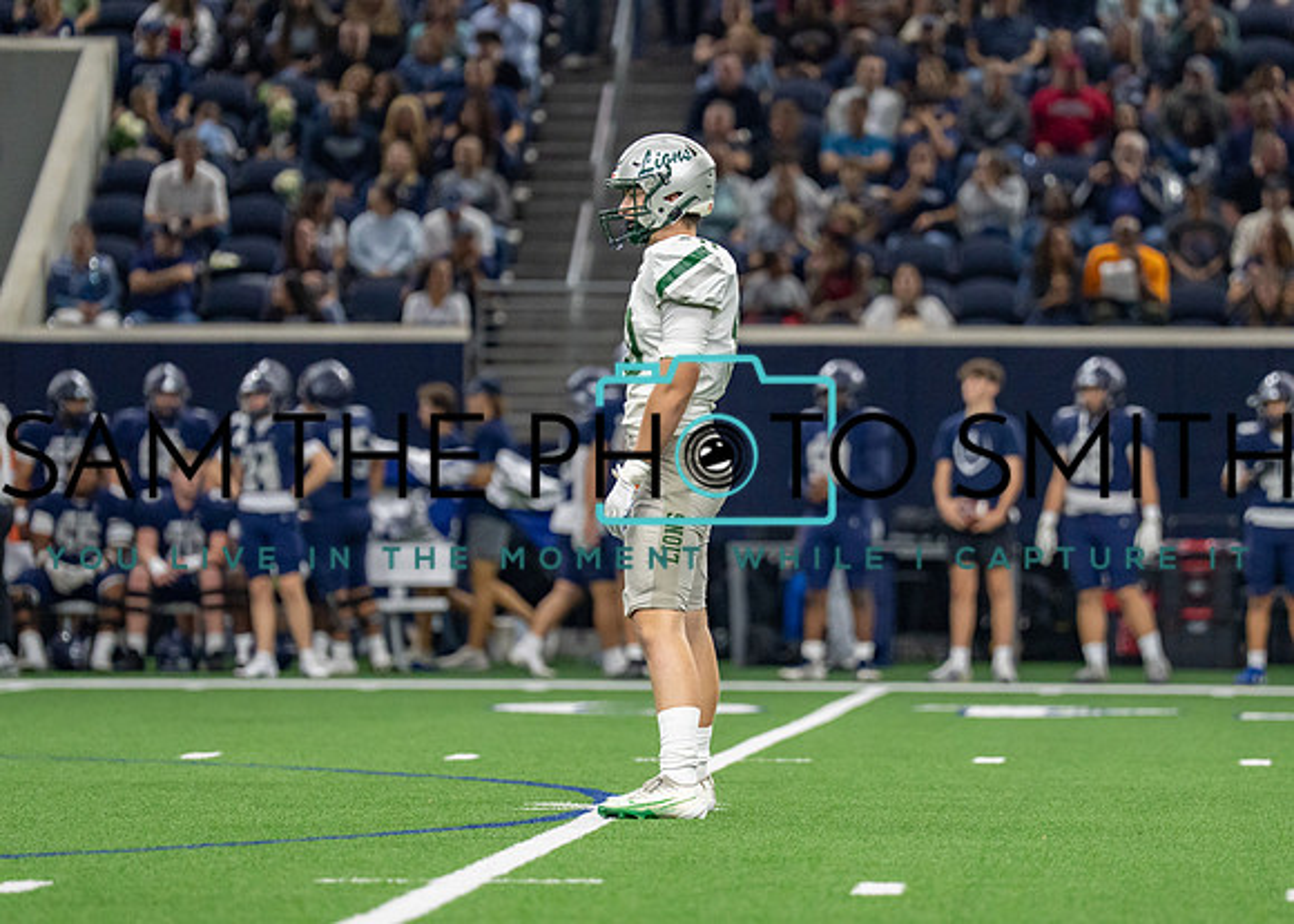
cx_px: 698
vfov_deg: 5.6
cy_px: 426
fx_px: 9434
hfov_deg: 7.8
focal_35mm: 257
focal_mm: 176
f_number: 2.8
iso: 2500
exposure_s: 1/1000
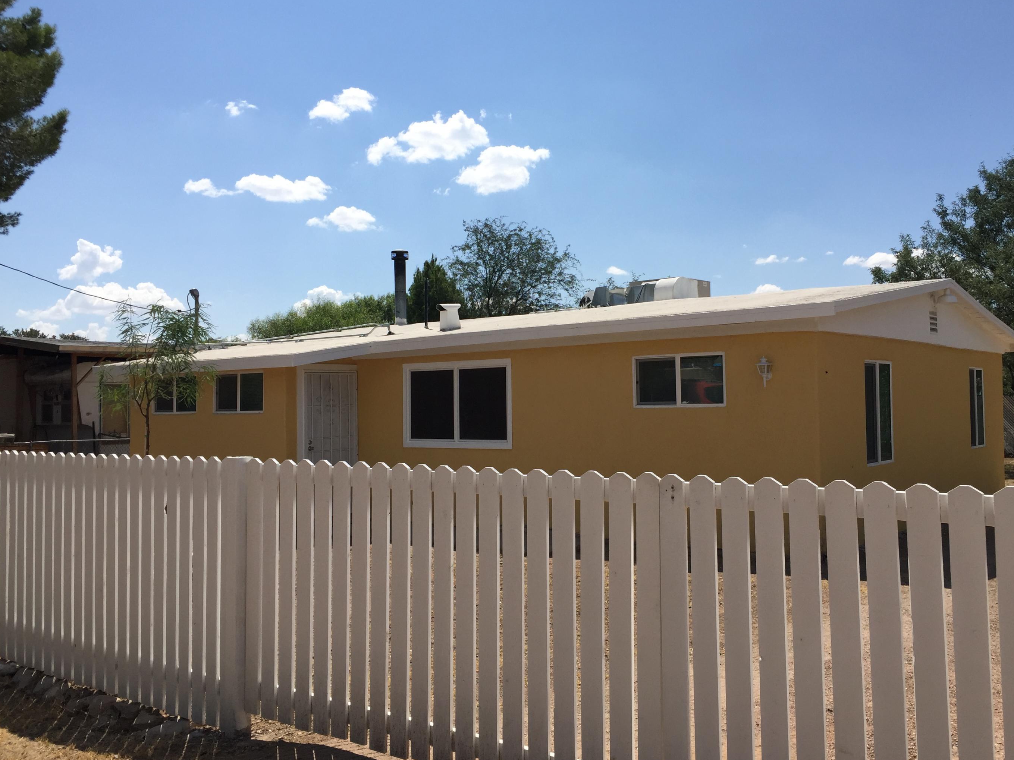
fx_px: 937
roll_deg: +1.5
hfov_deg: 56.7
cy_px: 391
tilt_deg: +0.7
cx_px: 556
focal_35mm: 32
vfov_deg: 44.2
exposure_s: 1/3300
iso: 32
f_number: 2.2
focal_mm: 4.15
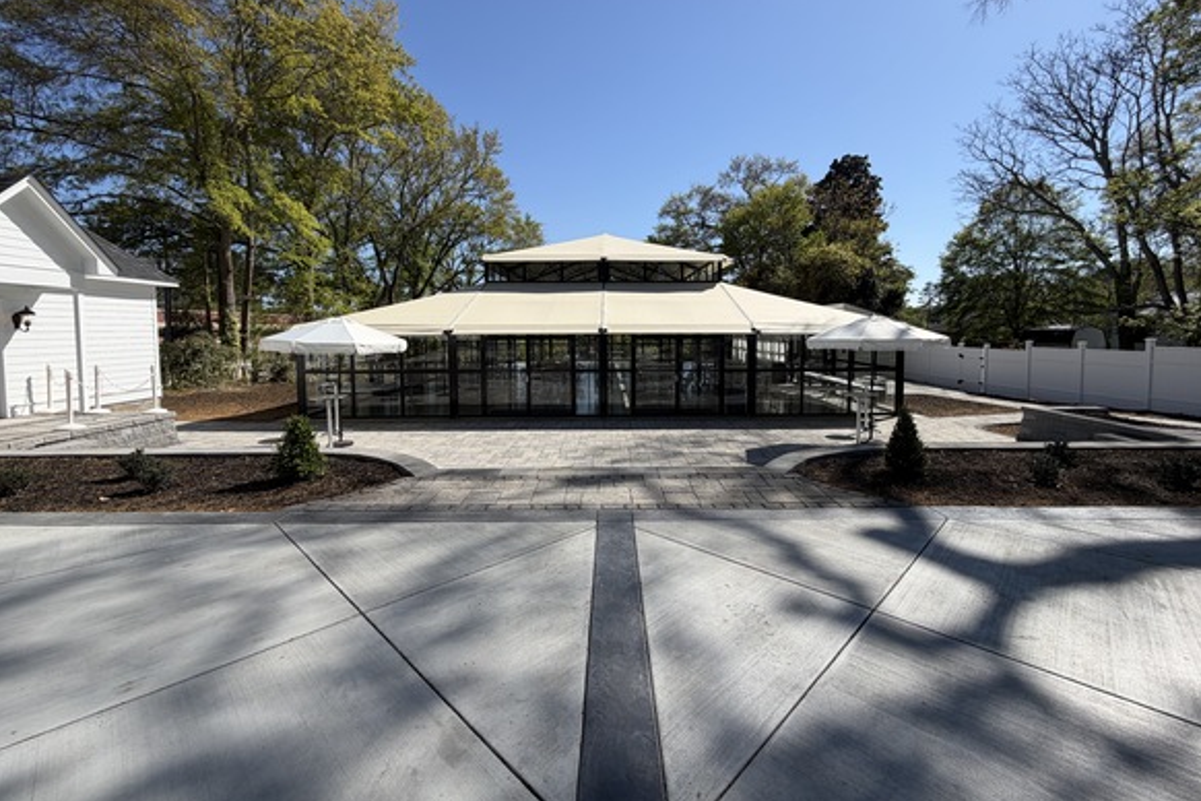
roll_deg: +0.6
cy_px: 353
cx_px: 617
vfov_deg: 77.0
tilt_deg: -1.6
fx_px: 500
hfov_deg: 100.4
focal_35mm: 15
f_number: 2.2
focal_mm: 2.22
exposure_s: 1/985
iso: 20
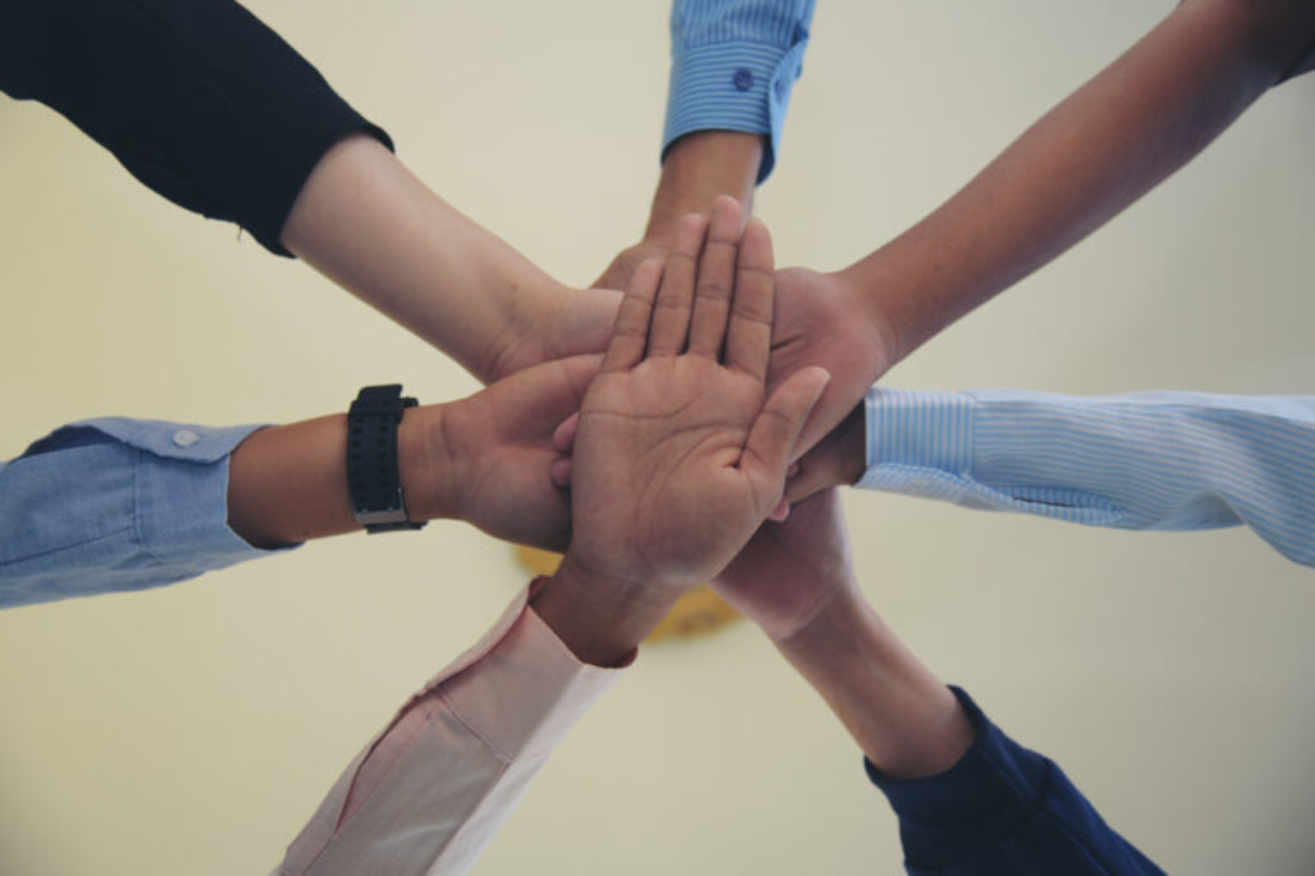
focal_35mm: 50
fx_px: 1826
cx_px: 658
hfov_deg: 39.6
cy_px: 438
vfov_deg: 27.0
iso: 100
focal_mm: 50
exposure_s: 1/125
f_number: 4
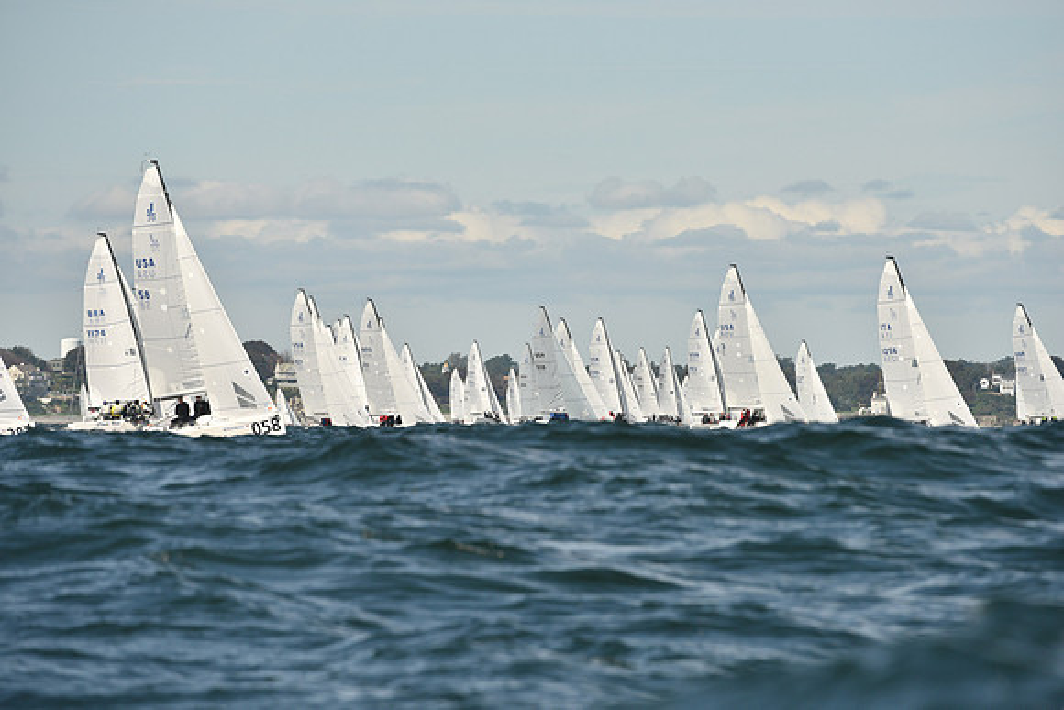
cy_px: 355
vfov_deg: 3.4
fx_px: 11824
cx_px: 532
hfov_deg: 5.2
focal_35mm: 400
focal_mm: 400
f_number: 8
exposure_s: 1/1600
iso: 400
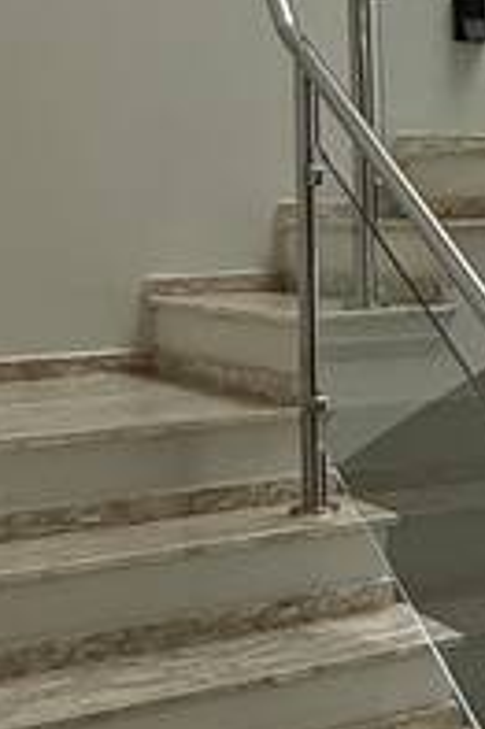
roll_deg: -0.5
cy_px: 263
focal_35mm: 80
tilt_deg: -0.7
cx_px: 1362
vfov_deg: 25.3
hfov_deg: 11.6
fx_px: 1619
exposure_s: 1/203
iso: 50
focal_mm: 2.22
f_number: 2.2
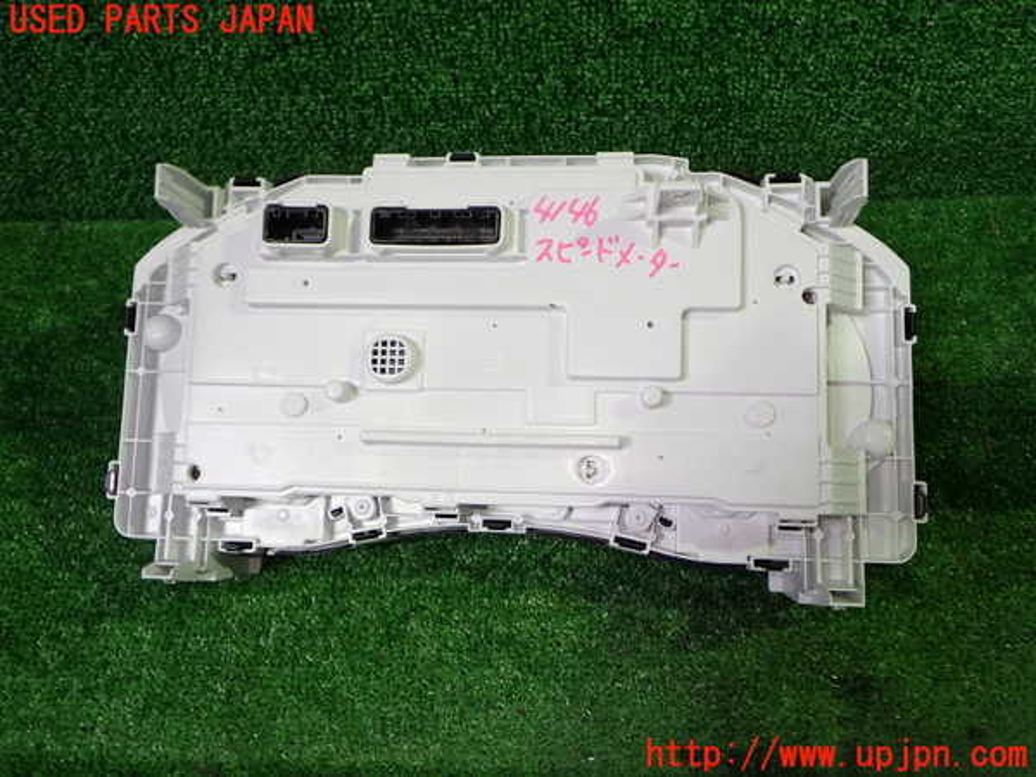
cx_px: 518
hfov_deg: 60.0
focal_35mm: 30
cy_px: 388
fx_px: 898
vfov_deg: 46.8
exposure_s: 1/50
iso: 200
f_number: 2.3
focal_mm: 5.4
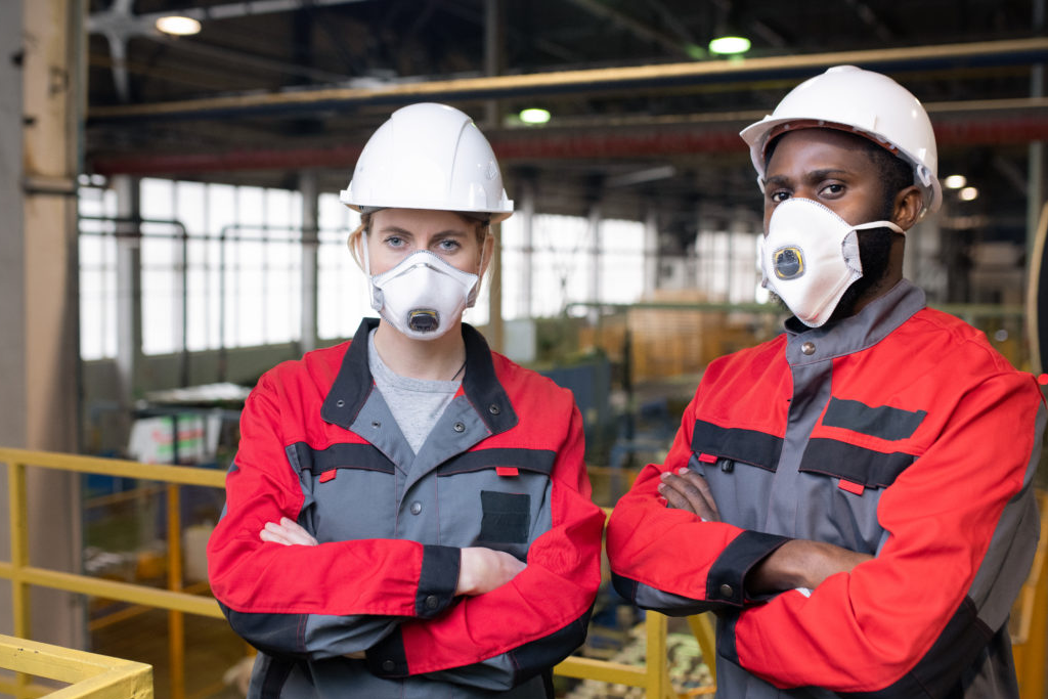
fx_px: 1194
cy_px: 344
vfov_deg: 32.6
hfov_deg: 47.4
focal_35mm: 41
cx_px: 517
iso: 800
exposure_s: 1/125
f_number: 2.8
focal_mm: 35
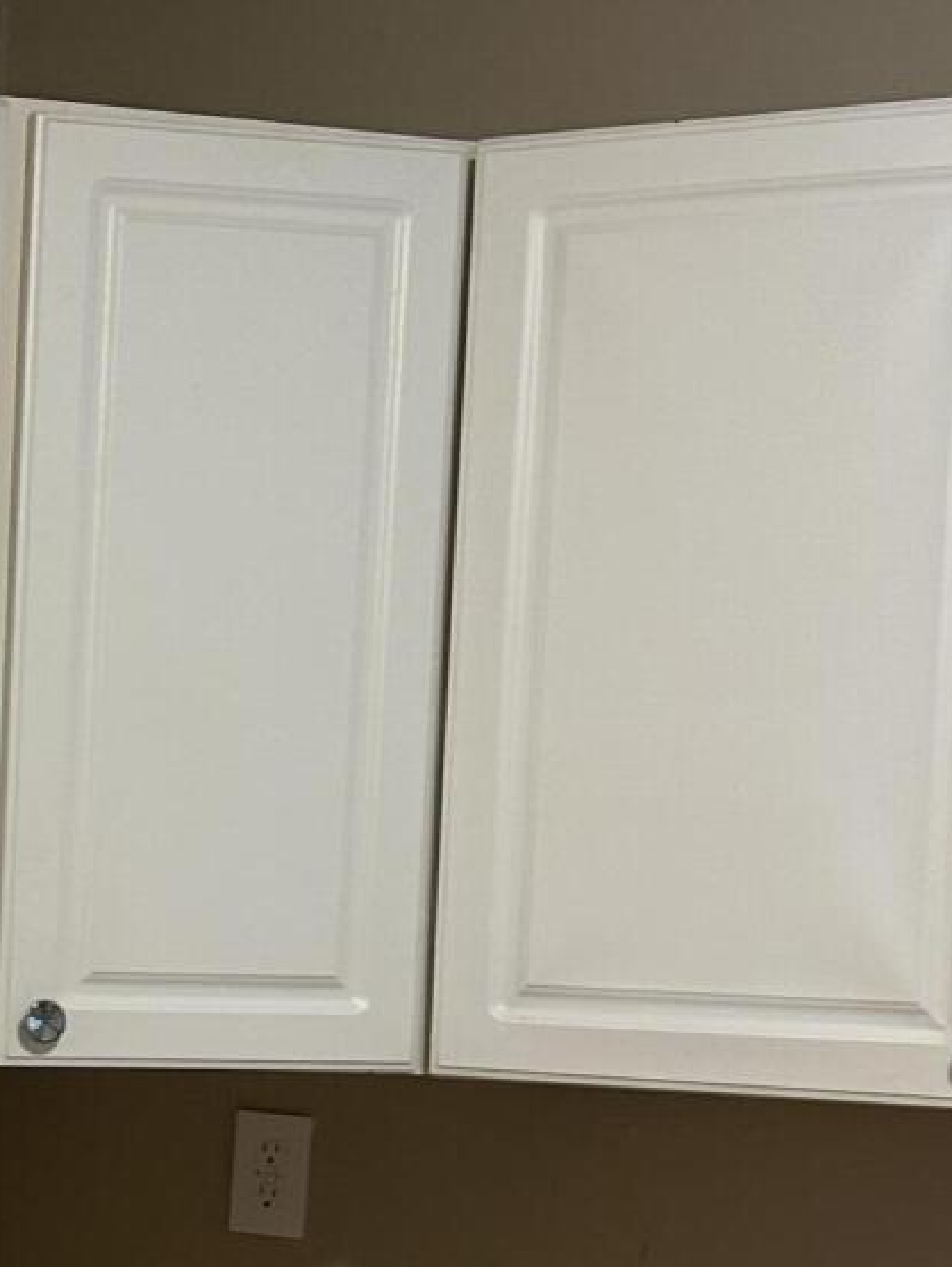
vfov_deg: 22.4
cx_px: -275
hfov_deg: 16.3
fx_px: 3151
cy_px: 1033
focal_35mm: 86
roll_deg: -1.8
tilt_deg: -3.1
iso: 125
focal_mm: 6.86
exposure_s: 1/60
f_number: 1.78
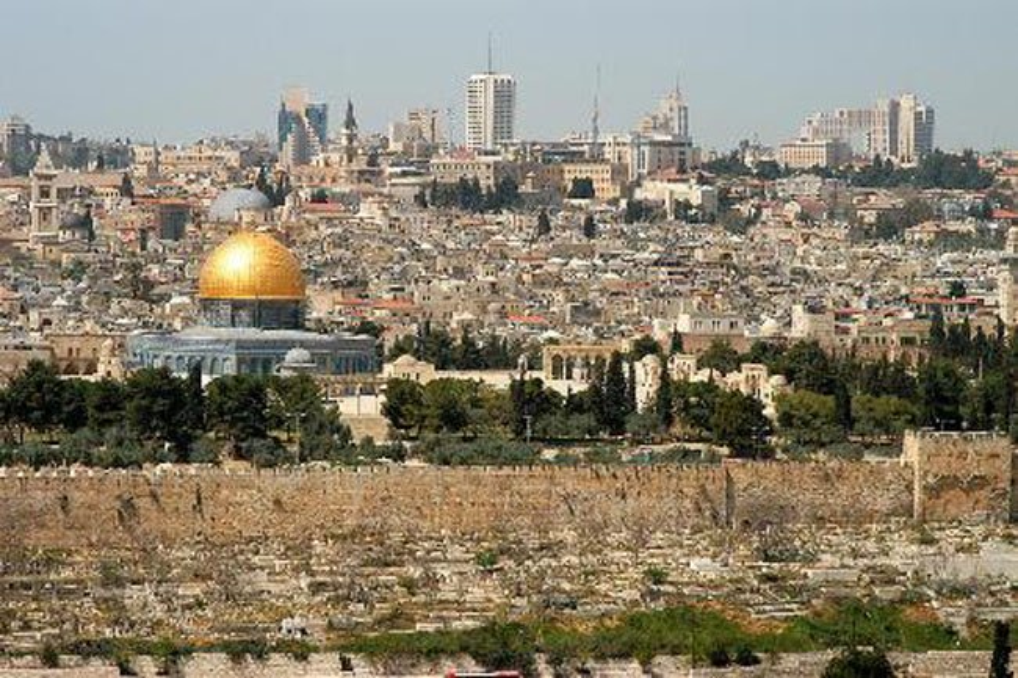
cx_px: 509
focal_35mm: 128
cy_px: 339
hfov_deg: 16.1
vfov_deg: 10.7
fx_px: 3604
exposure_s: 1/250
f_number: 8
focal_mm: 85
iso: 200
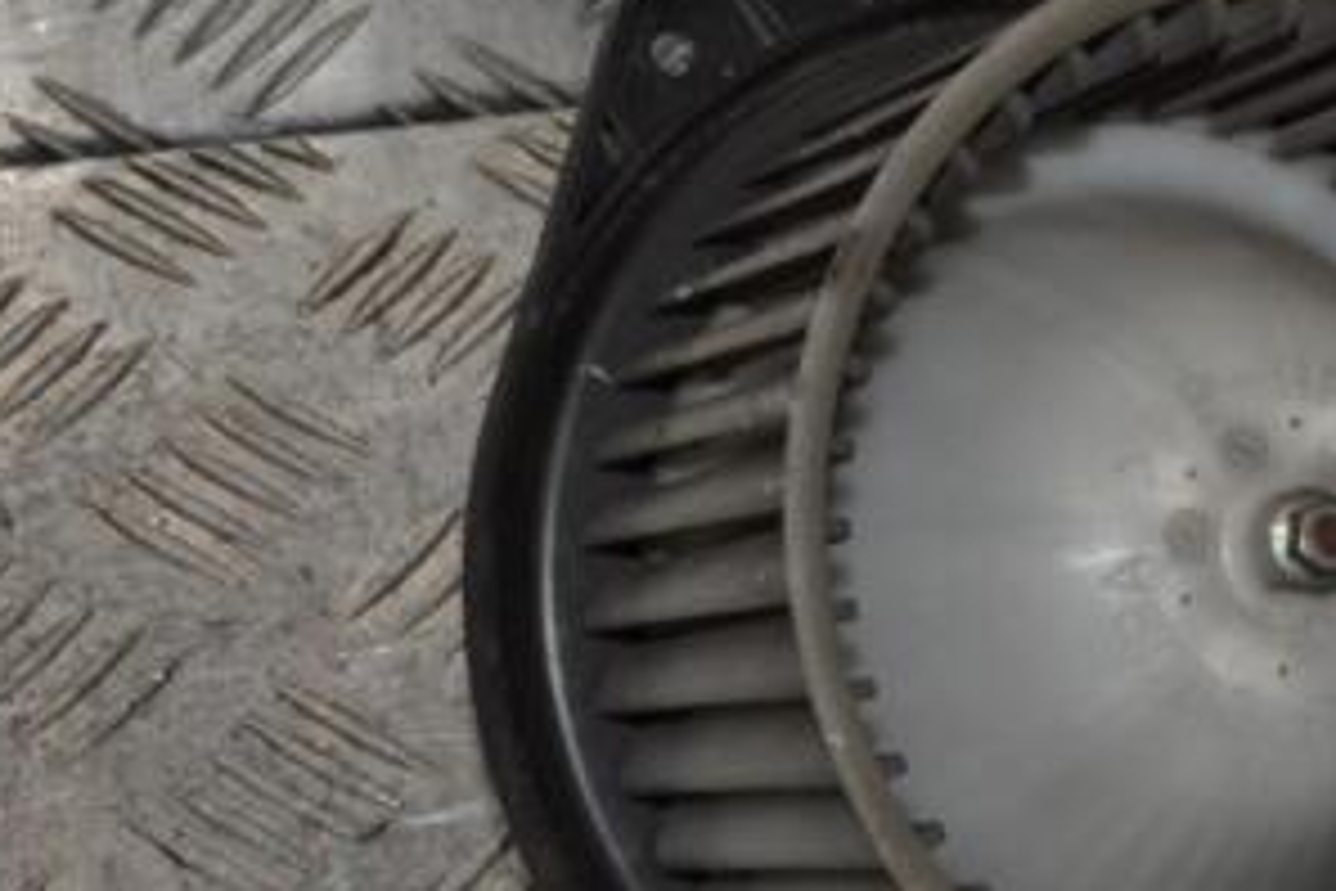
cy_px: 580
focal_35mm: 176
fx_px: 6531
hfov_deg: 11.6
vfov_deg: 7.8
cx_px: 1035
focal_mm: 58
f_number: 32
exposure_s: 1/60
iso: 800
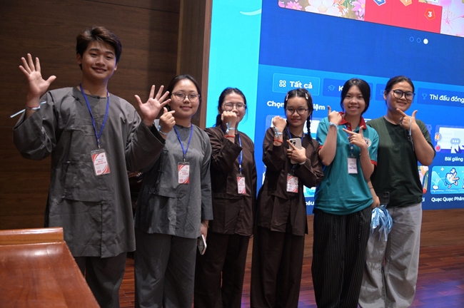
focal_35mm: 38
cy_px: 154
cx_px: 232
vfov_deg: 35.0
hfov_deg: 50.7
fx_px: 489
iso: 5000
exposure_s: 1/160
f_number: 4
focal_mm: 38
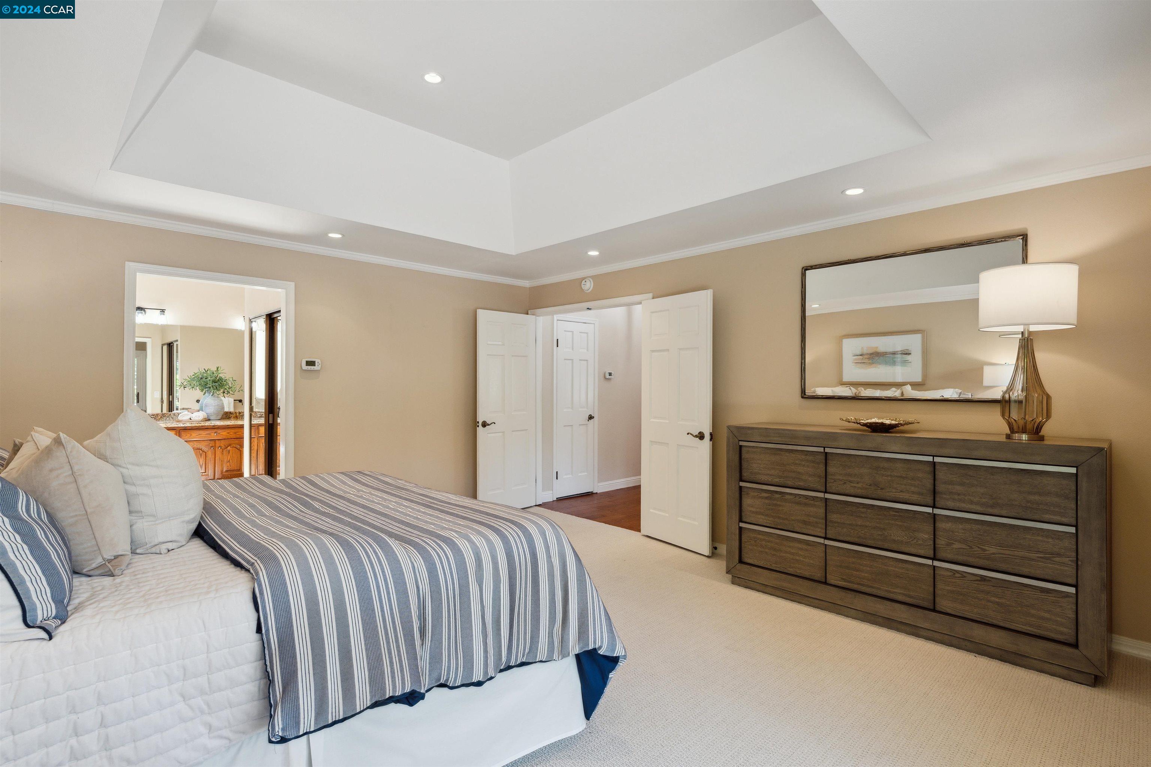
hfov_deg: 93.3
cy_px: 384
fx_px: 543
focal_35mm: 17
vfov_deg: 70.4
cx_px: 576
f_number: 9
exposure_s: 1/10
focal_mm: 17
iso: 160
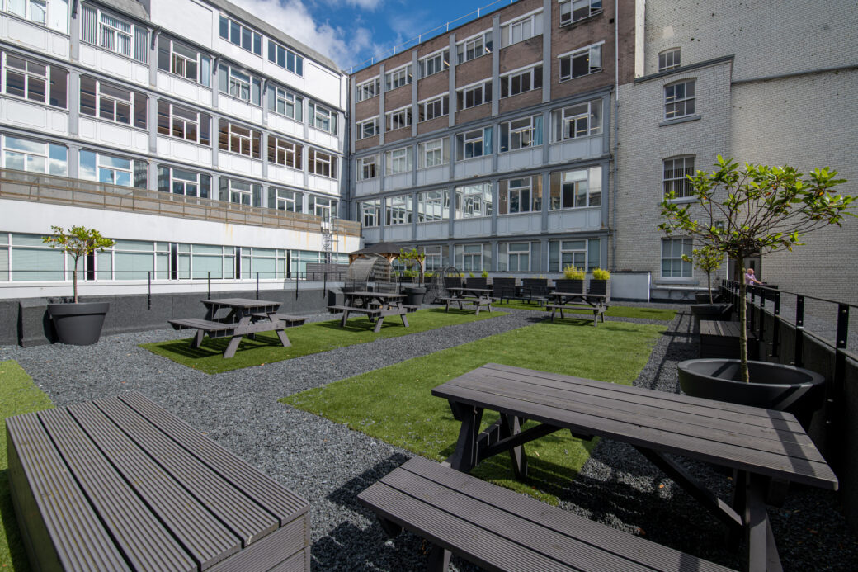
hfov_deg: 100.4
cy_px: 286
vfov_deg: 77.3
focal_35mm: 15
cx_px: 429
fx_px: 357
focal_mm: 15
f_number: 8
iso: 100
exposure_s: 1/250
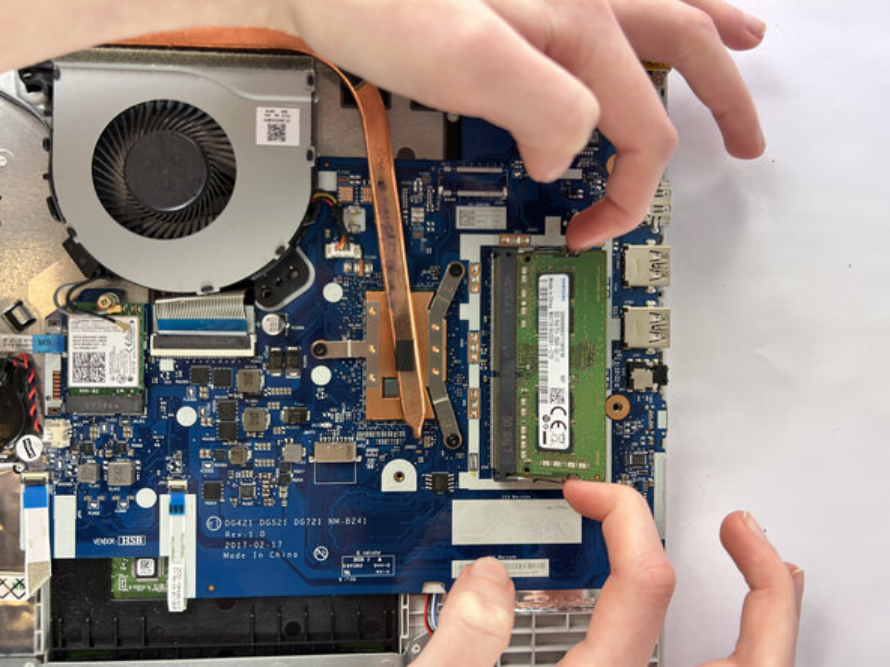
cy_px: 334
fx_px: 668
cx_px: 445
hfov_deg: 67.3
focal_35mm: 26
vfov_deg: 53.1
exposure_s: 1/120
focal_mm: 5.7
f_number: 1.5
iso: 80
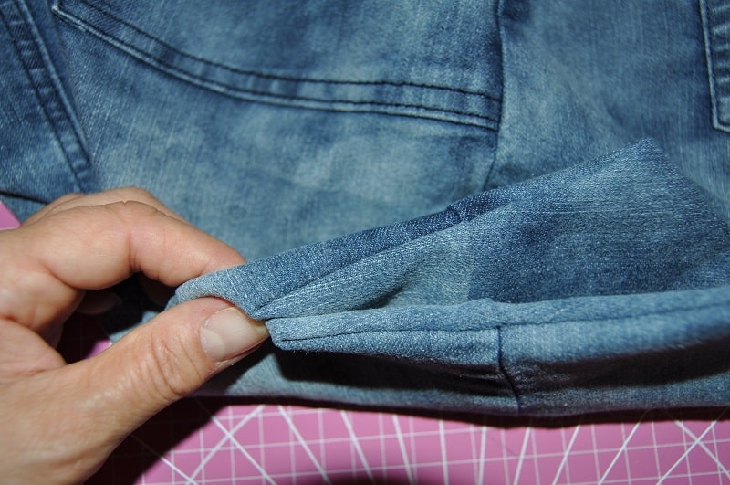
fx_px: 668
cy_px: 242
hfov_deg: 57.3
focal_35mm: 33
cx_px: 365
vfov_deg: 39.9
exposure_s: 1/60
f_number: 3.5
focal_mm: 22
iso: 200
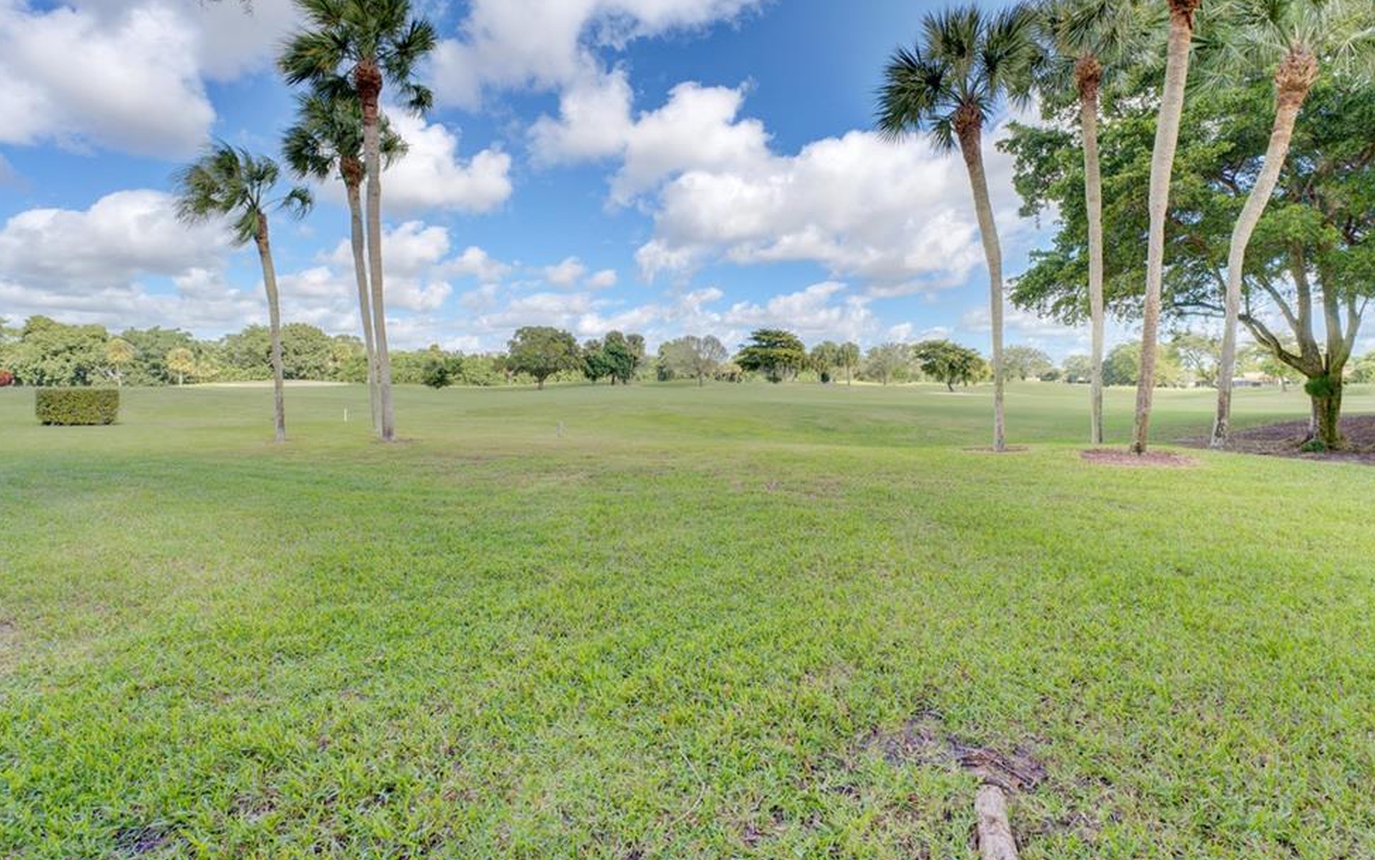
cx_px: 692
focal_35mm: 15
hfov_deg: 101.5
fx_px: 562
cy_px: 389
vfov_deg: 74.6
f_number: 9
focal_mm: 14
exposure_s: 1/80
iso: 400
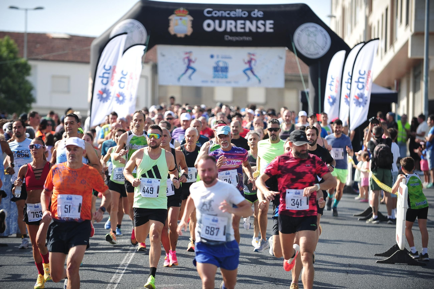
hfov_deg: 12.1
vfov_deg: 8.1
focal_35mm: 170
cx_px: 217
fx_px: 2048
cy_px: 144
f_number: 2.8
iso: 160
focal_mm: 170
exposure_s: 1/1000
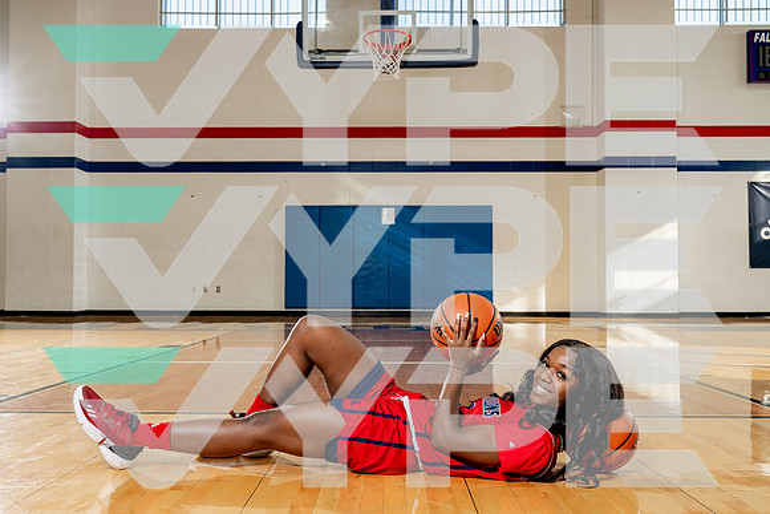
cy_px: 257
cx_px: 373
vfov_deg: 38.0
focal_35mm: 35
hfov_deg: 54.5
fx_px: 747
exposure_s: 1/250
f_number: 5.6
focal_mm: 33
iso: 320
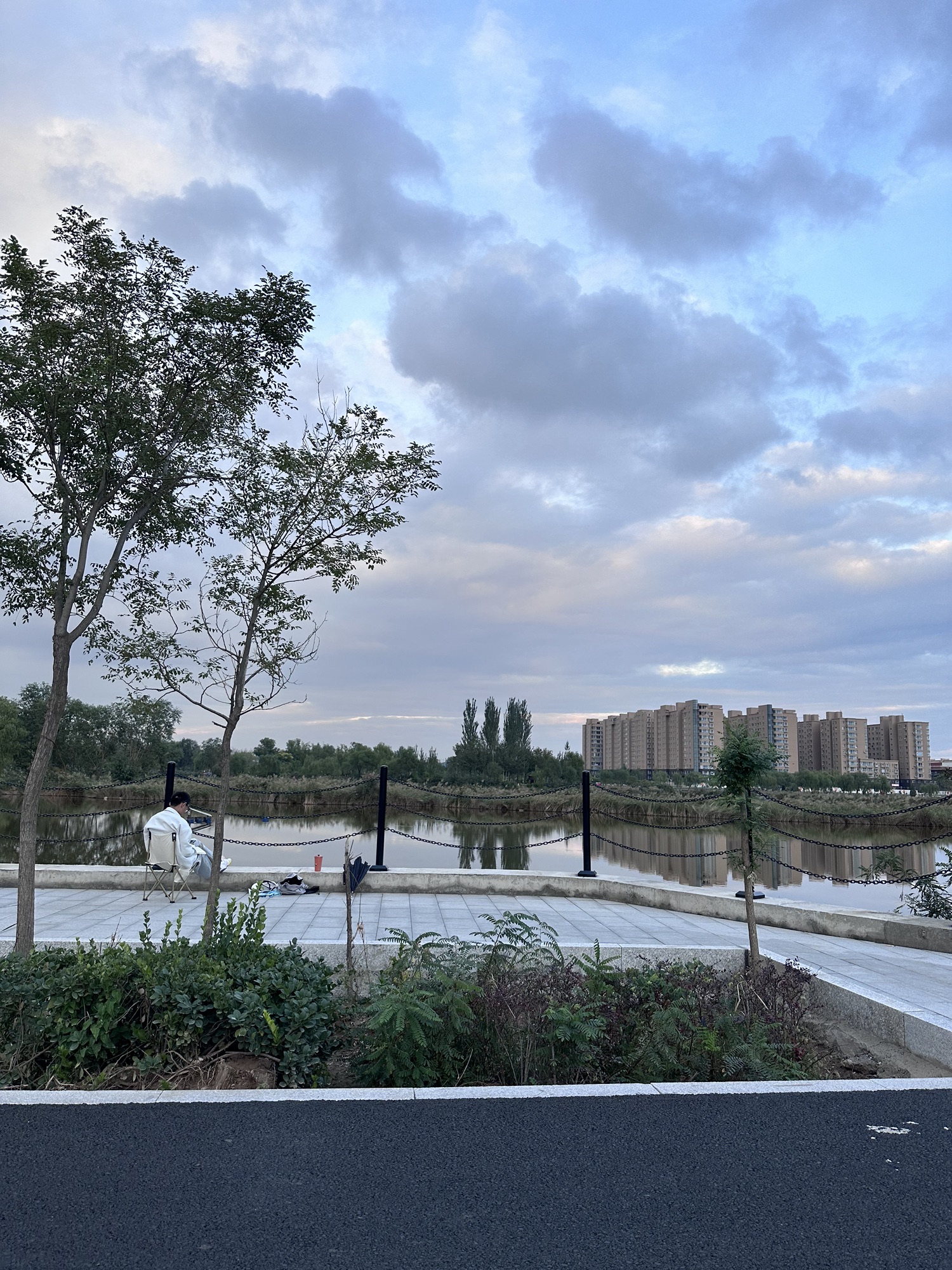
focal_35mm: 24
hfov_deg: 56.8
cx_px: 476
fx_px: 880
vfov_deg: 71.6
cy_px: 635
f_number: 1.78
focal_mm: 6.86
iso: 80
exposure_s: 1/428
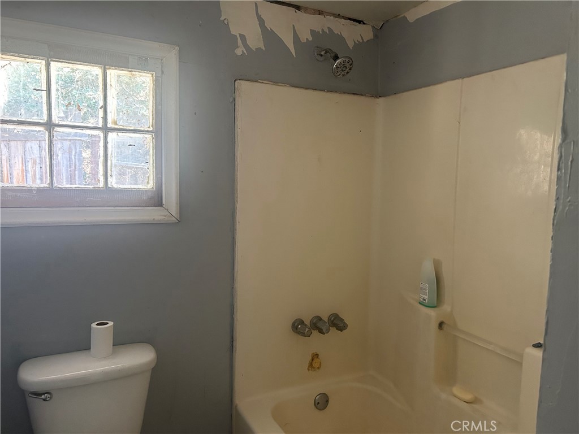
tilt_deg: -4.7
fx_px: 435
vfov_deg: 53.1
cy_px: 217
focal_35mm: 26
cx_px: 290
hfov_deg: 67.3
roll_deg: -1.6
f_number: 1.5
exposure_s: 1/60
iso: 400
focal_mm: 5.7
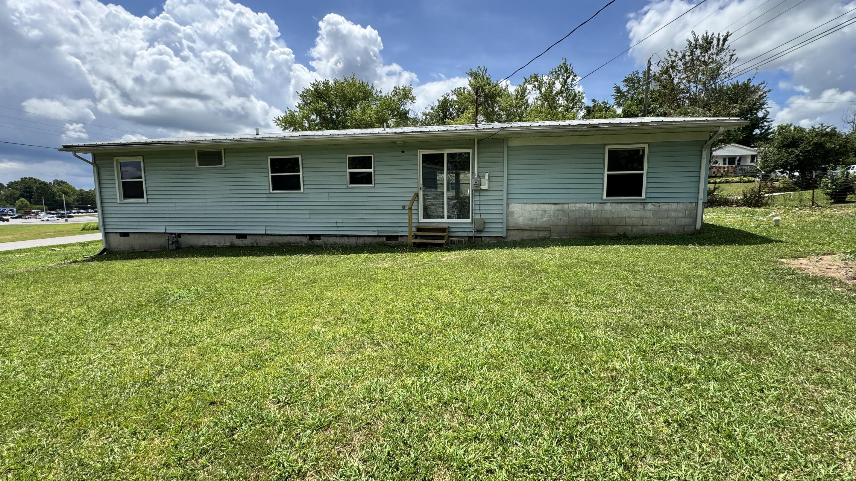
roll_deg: +0.0
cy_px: 237
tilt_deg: -6.8
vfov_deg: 67.1
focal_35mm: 16
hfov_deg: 99.4
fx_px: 363
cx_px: 427
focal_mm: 2.22
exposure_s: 1/1236
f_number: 2.2
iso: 50
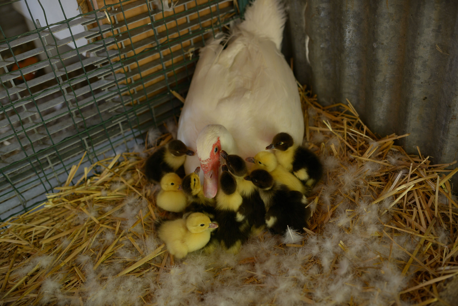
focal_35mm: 35
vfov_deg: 37.9
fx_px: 445
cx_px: 229
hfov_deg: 54.4
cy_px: 153
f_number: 2.8
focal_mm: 35
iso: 1000
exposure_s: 1/100
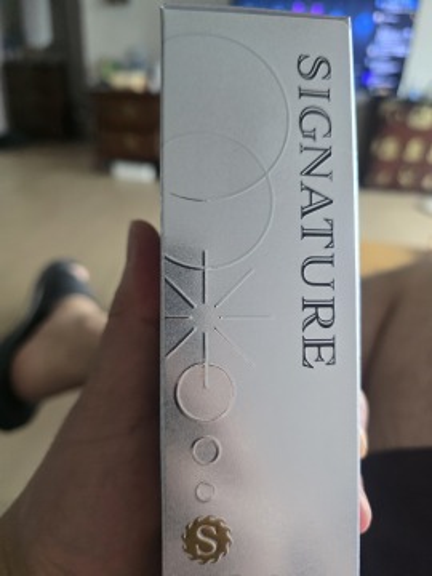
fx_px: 383
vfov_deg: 73.9
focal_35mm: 23
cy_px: 288
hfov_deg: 58.9
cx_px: 216
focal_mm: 6.3
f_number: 1.7
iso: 1000
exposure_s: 1/120
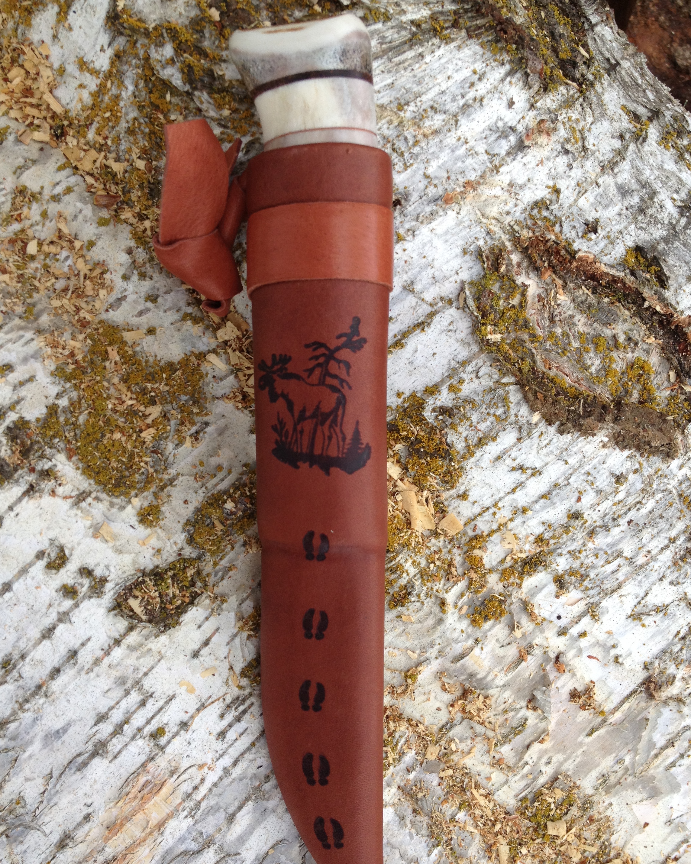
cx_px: 343
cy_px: 484
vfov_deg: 46.7
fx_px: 997
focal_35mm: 39
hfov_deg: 38.2
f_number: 2.4
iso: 64
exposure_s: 1/249
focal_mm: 4.28
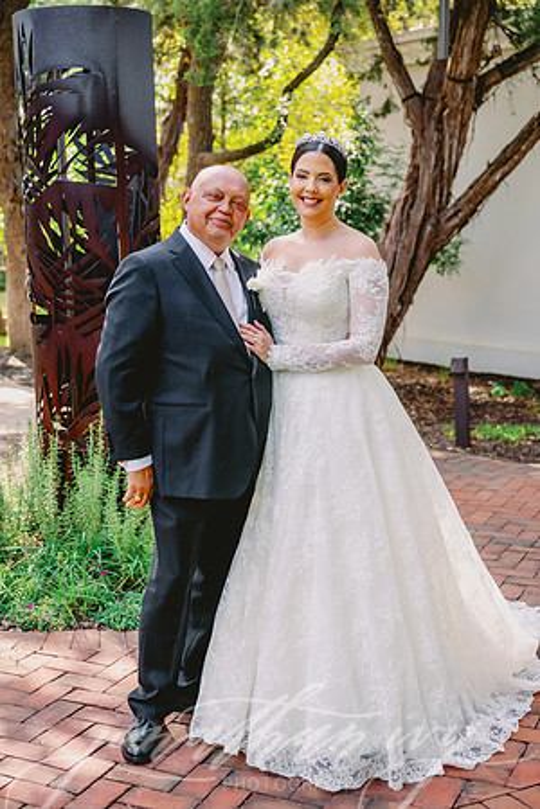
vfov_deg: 38.2
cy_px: 404
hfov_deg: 26.0
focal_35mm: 52
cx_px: 270
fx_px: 1170
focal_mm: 52
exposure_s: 1/640
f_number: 3.5
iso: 400
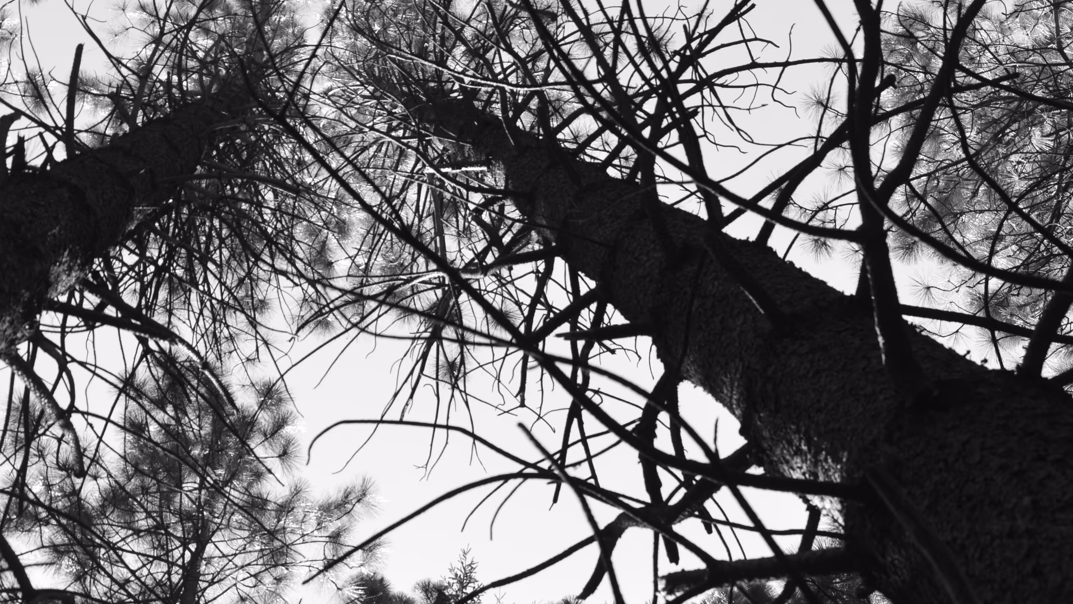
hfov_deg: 33.8
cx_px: 519
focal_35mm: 62
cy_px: 217
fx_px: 1764
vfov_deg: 19.4
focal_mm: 28
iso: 400
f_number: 8
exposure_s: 1/250
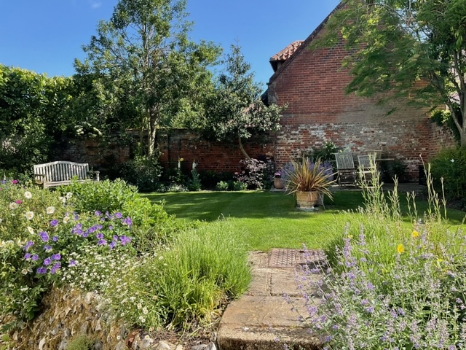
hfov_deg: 61.7
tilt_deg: -1.2
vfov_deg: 48.2
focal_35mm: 29
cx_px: 233
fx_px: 390
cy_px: 175
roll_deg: +0.6
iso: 16
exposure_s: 1/666
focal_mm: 3
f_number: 1.8
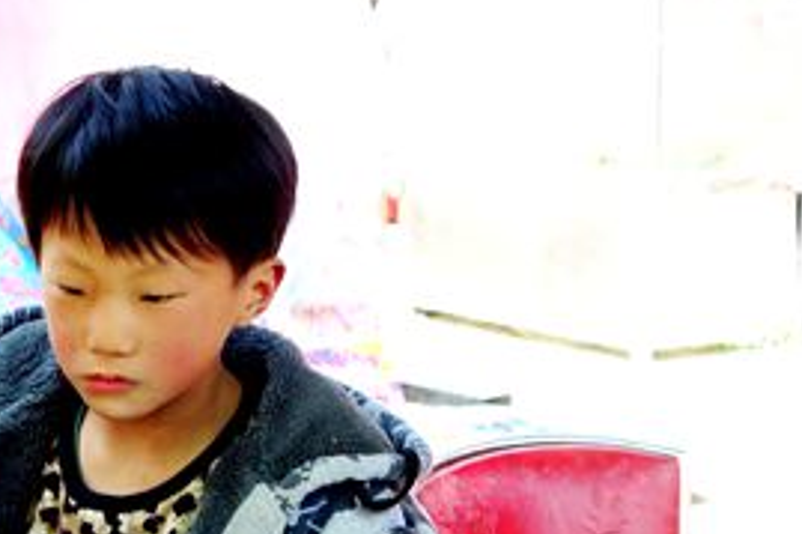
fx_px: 3228
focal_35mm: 145
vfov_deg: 9.4
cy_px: 210
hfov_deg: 14.0
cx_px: 107
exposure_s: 1/125
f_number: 3.2
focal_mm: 14.4
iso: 125
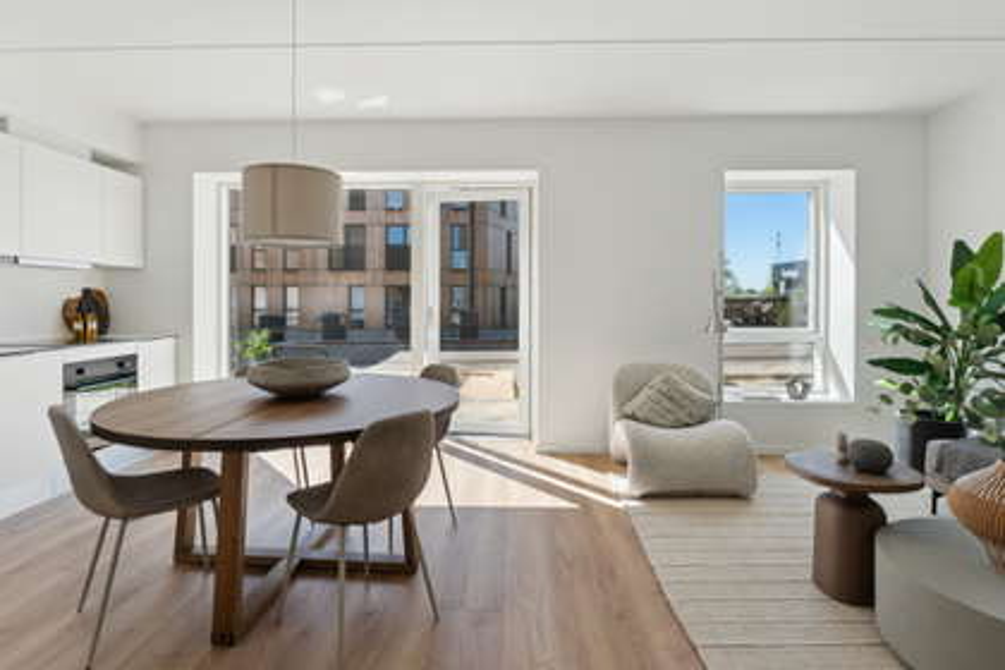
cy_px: 335
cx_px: 502
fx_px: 523
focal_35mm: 19
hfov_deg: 87.7
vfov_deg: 65.2
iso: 200
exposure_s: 1/100
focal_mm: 12.5
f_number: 8
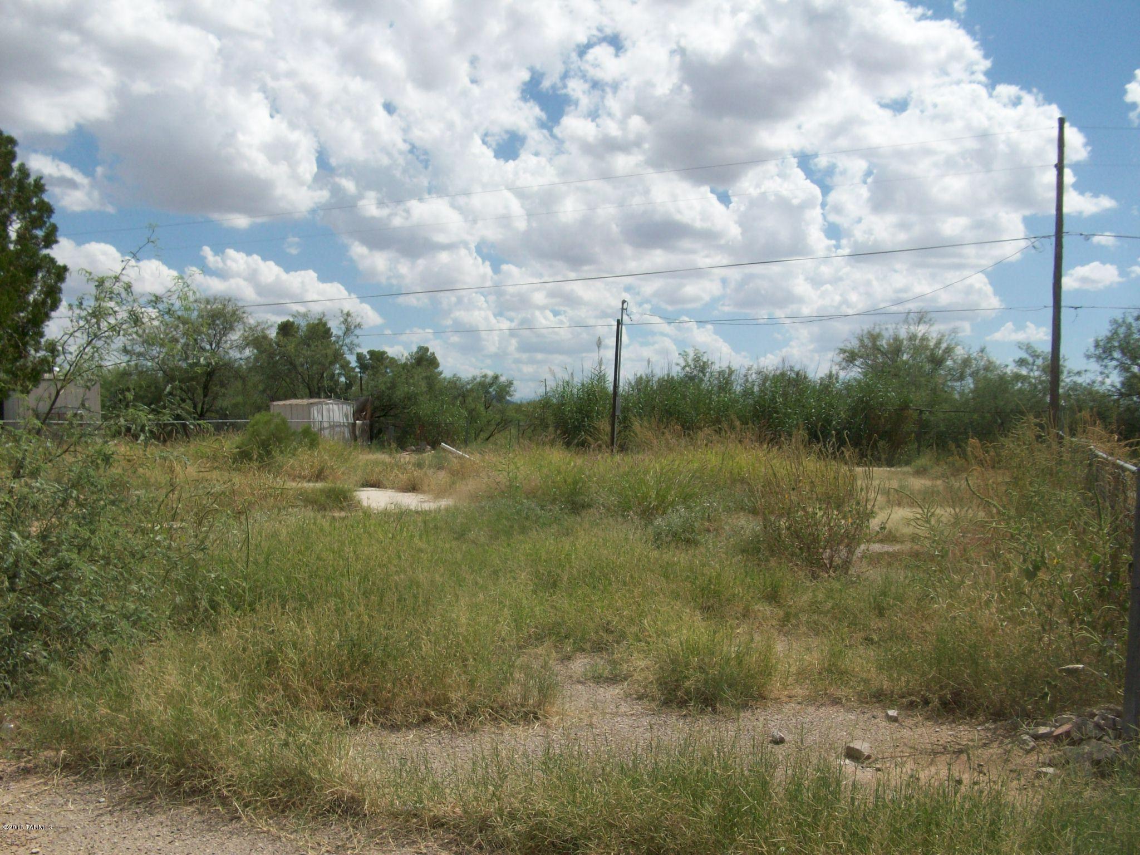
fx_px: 1120
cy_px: 428
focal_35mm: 34
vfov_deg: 41.8
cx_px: 570
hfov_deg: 54.0
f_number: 5.5
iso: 64
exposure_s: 1/622
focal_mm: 5.7
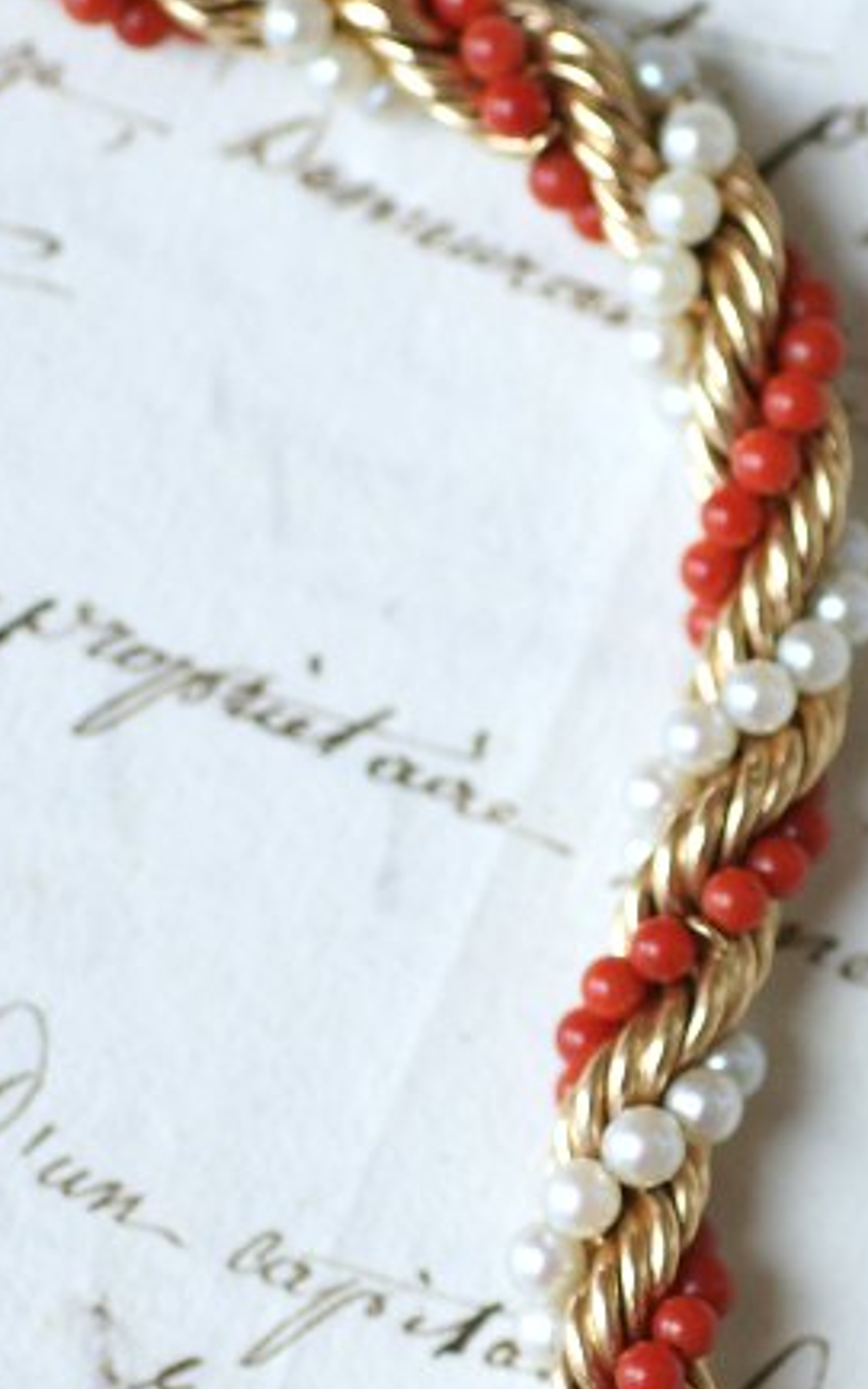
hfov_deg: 4.4
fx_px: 11211
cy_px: 967
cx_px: 830
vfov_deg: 7.1
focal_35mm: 296
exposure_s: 1/125
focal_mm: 70
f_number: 2.8
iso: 400
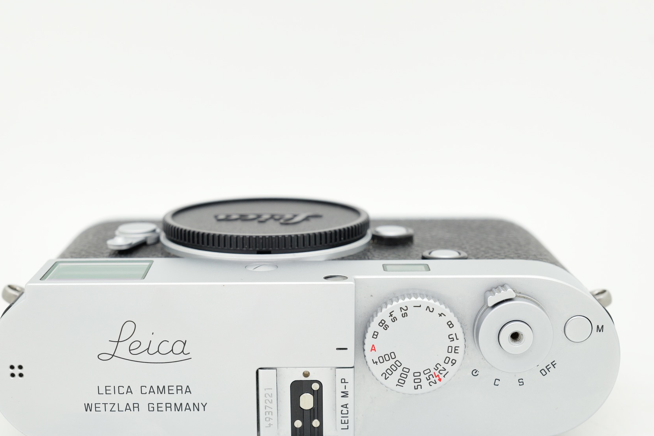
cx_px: 299
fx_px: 1126
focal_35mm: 62
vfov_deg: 21.7
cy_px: 311
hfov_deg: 32.4
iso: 800
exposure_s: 1/100
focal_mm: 43
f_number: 8
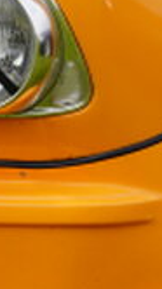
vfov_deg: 7.9
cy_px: -10
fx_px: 2071
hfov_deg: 4.5
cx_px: -51
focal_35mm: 270
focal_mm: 27
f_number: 5
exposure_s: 1/500
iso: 100
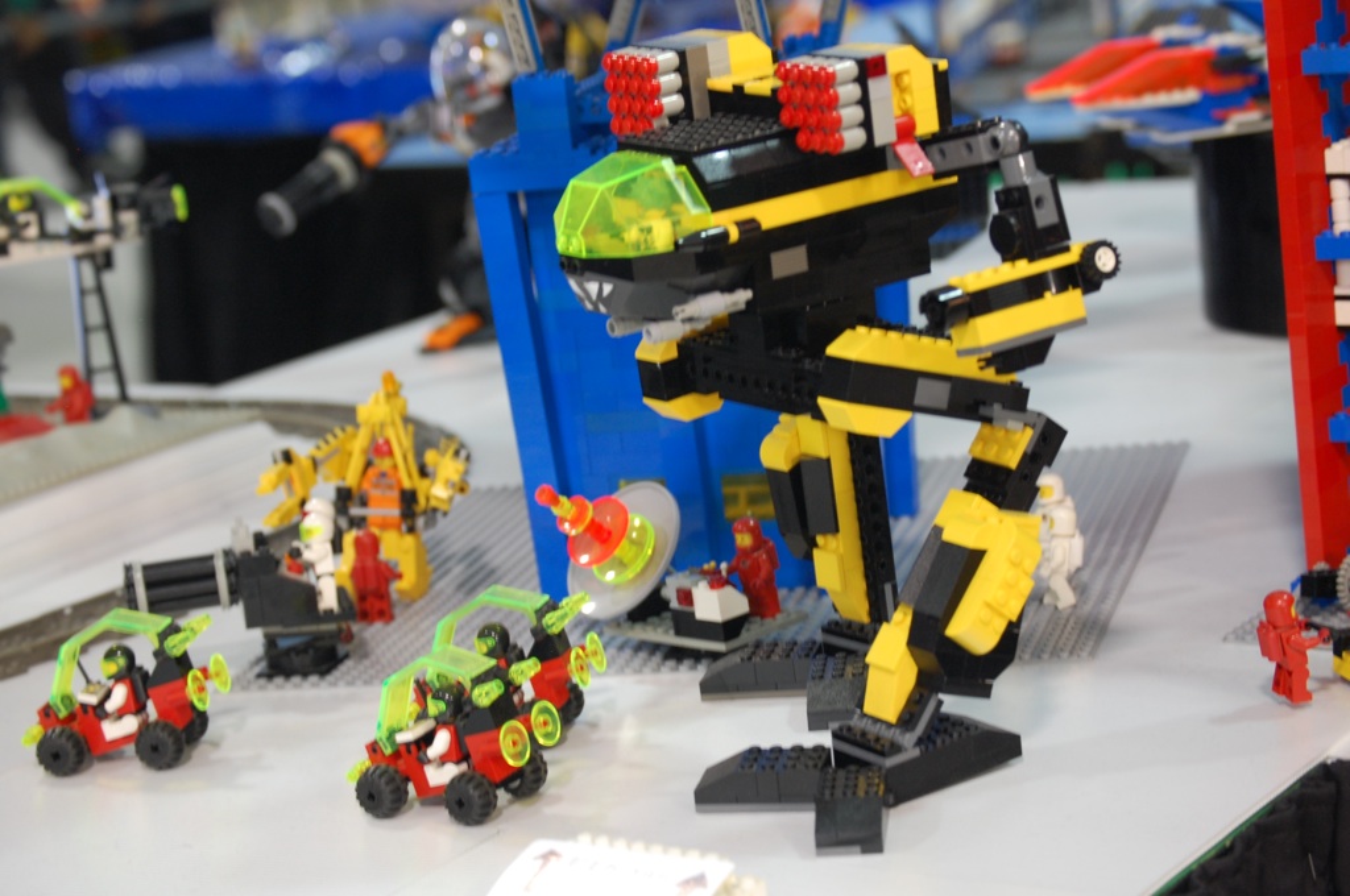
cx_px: 675
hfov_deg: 24.6
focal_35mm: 82
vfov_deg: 16.5
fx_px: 3090
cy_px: 448
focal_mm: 55
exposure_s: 1/2.5
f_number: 5
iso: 400
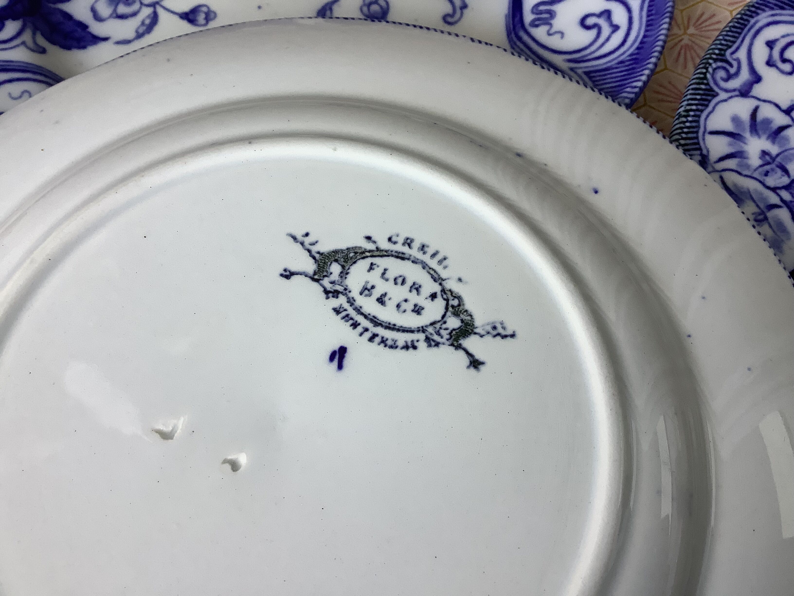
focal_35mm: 31
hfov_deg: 58.4
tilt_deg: -65.8
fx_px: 711
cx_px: 397
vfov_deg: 45.4
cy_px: 298
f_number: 2.4
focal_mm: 3.3
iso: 80
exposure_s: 1/120
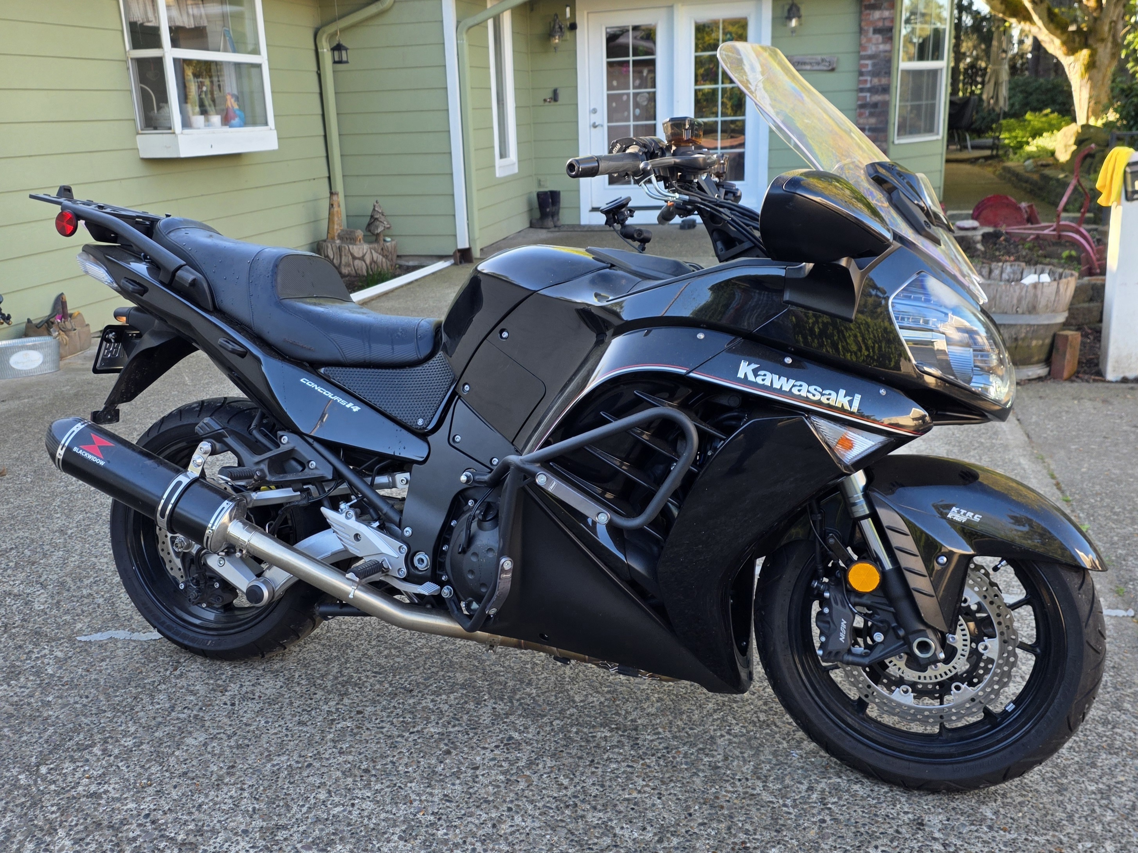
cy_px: 426
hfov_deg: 73.9
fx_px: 756
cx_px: 569
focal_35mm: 23
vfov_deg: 58.9
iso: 32
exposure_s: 1/182
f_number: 1.7
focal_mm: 6.25
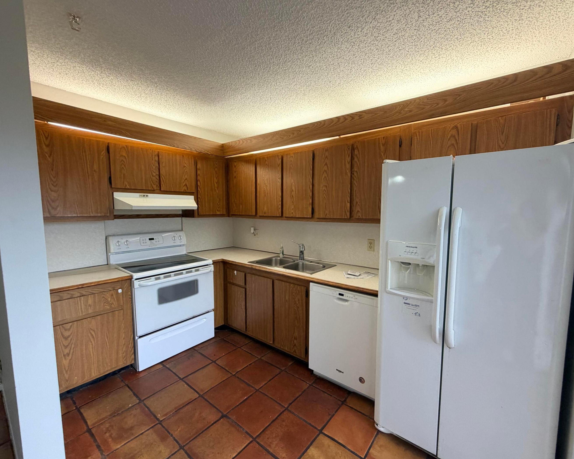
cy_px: 232
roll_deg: +0.2
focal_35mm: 15
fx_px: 255
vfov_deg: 84.0
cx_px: 308
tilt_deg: -3.4
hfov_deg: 96.6
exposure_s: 1/120
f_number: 2.2
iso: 200
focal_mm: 2.22
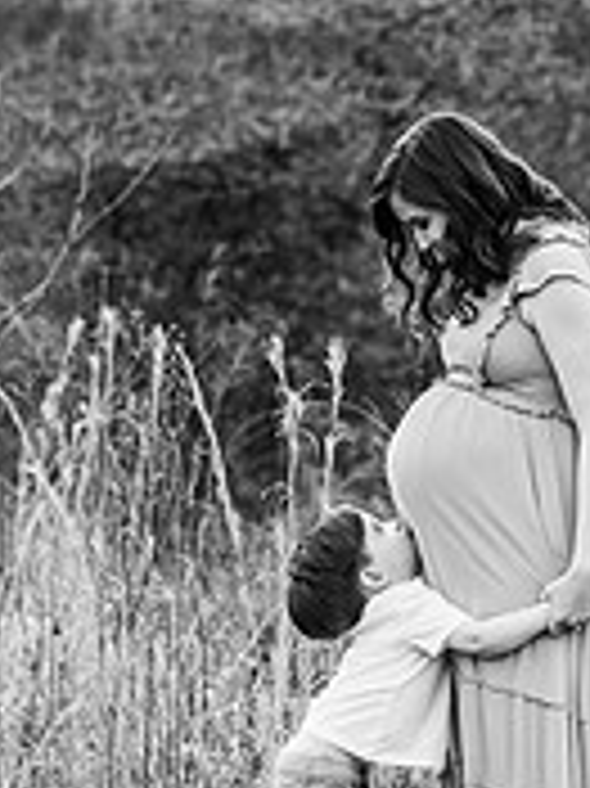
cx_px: 464
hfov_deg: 7.1
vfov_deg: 9.4
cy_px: 162
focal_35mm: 210
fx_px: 4778
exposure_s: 1/400
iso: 200
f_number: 2.5
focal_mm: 85
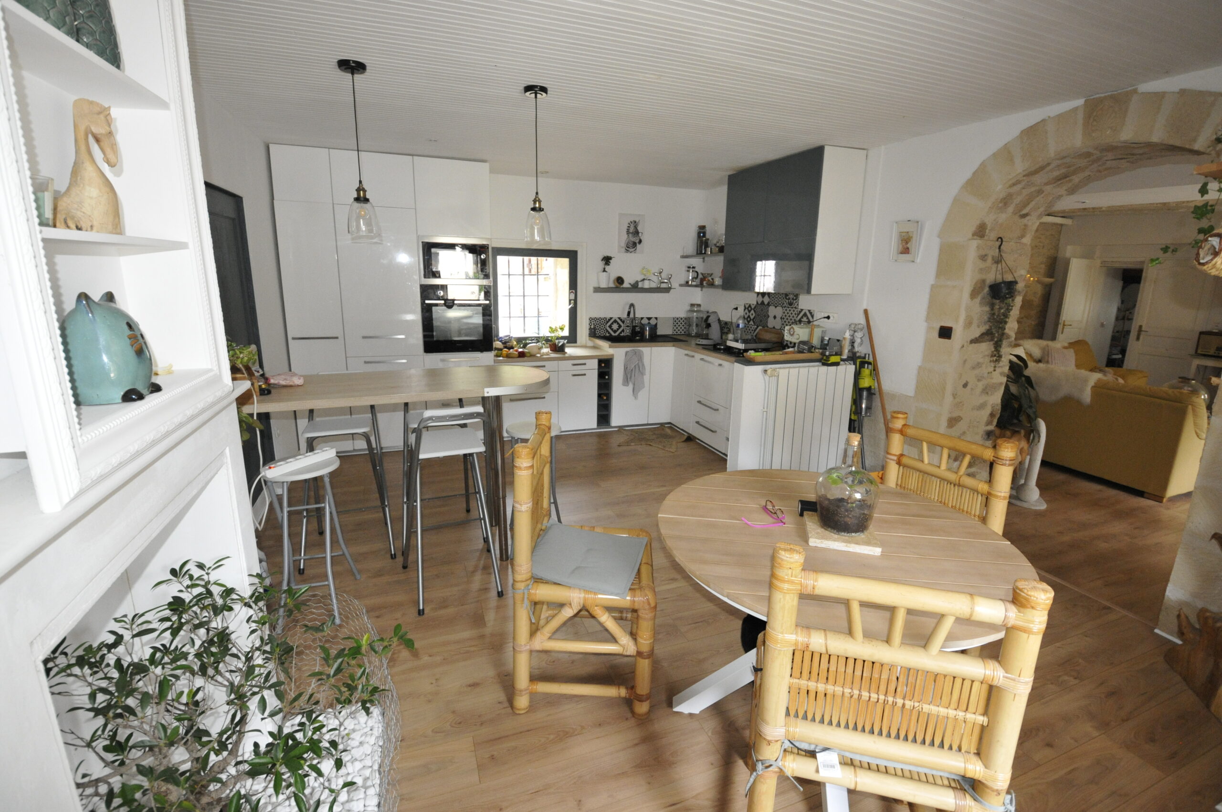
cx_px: 611
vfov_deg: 77.2
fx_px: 509
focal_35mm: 15
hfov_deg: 100.5
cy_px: 406
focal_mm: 10
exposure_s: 1/60
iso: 1600
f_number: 5.6
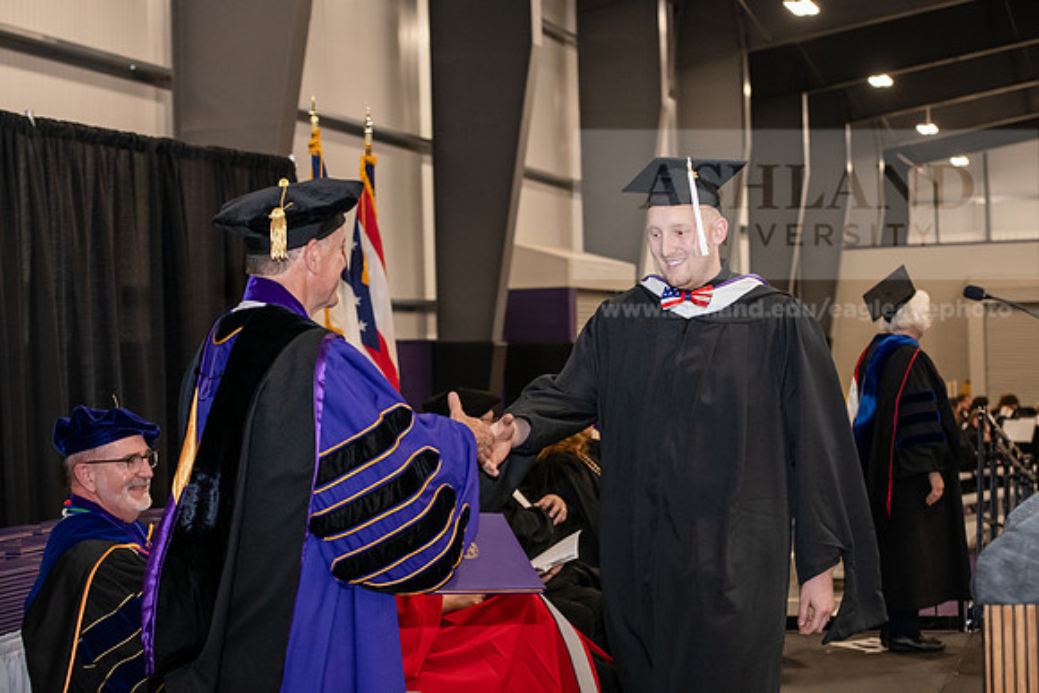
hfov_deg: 28.8
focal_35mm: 70
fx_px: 2021
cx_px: 520
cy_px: 346
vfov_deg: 19.5
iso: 2500
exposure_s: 1/200
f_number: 5
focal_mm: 70
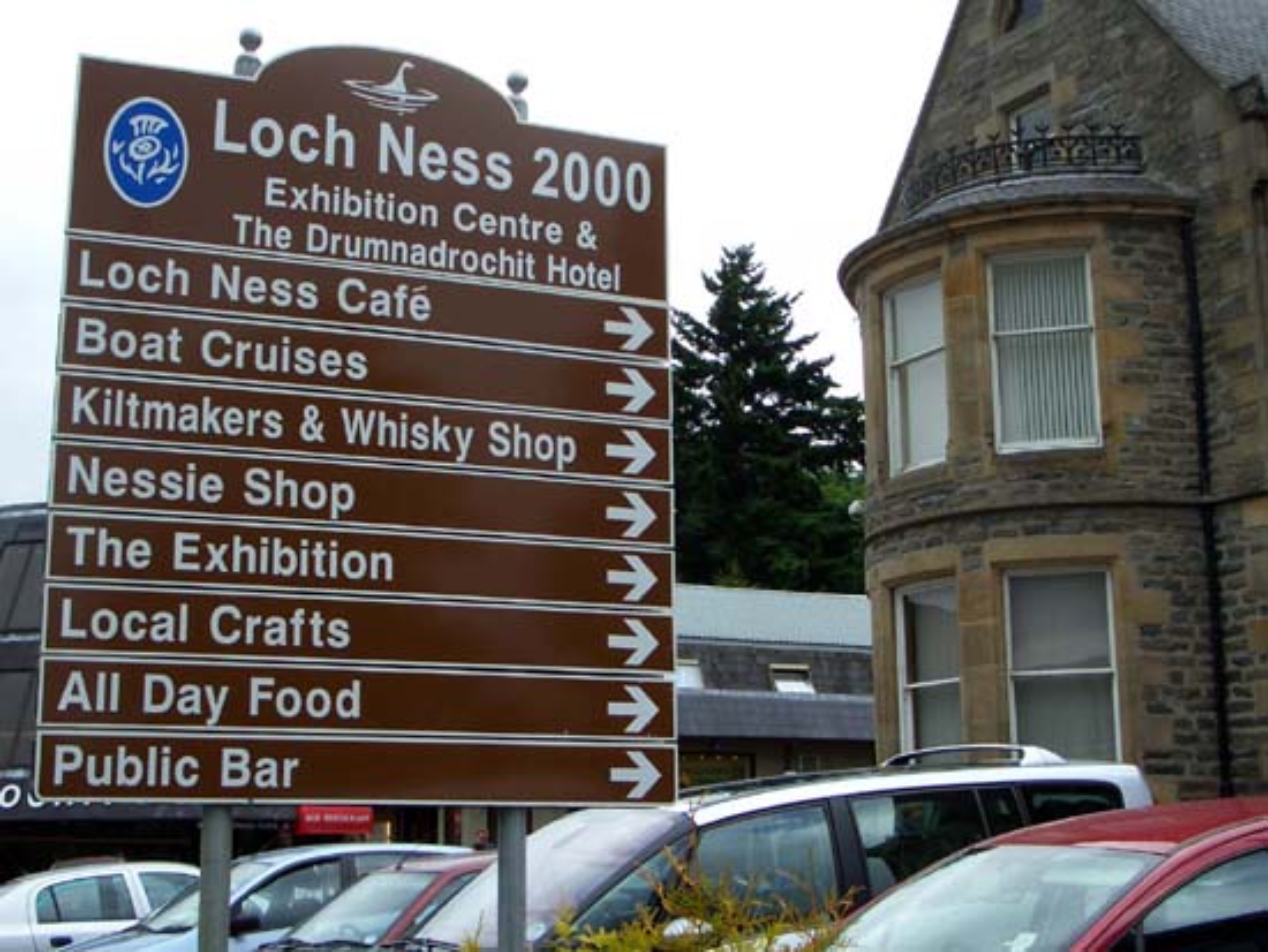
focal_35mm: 49
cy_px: 476
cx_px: 634
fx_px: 1796
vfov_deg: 29.7
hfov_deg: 38.9
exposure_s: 1/125
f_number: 5
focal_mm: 8.2
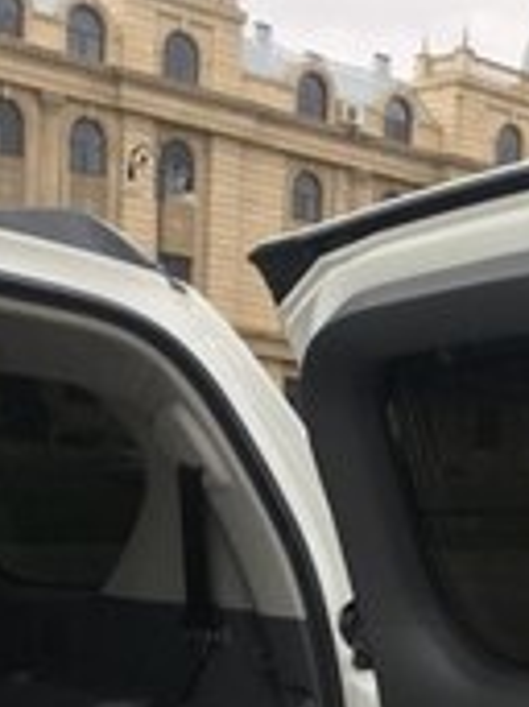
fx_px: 1714
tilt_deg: -12.1
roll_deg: -4.6
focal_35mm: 84
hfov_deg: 17.1
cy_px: 918
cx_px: 558
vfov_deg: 21.2
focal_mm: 4.15
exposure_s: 1/50
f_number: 2.2
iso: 32
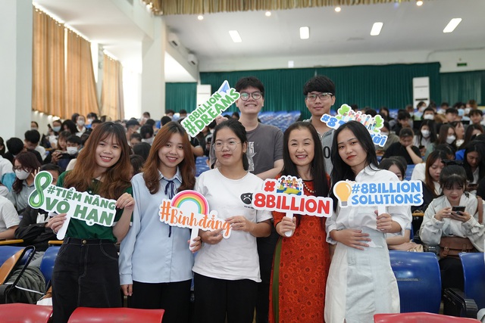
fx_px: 512
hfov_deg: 50.7
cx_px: 242
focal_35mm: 38
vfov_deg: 35.1
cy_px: 162
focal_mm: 38
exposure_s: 1/200
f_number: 2.8
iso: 3200
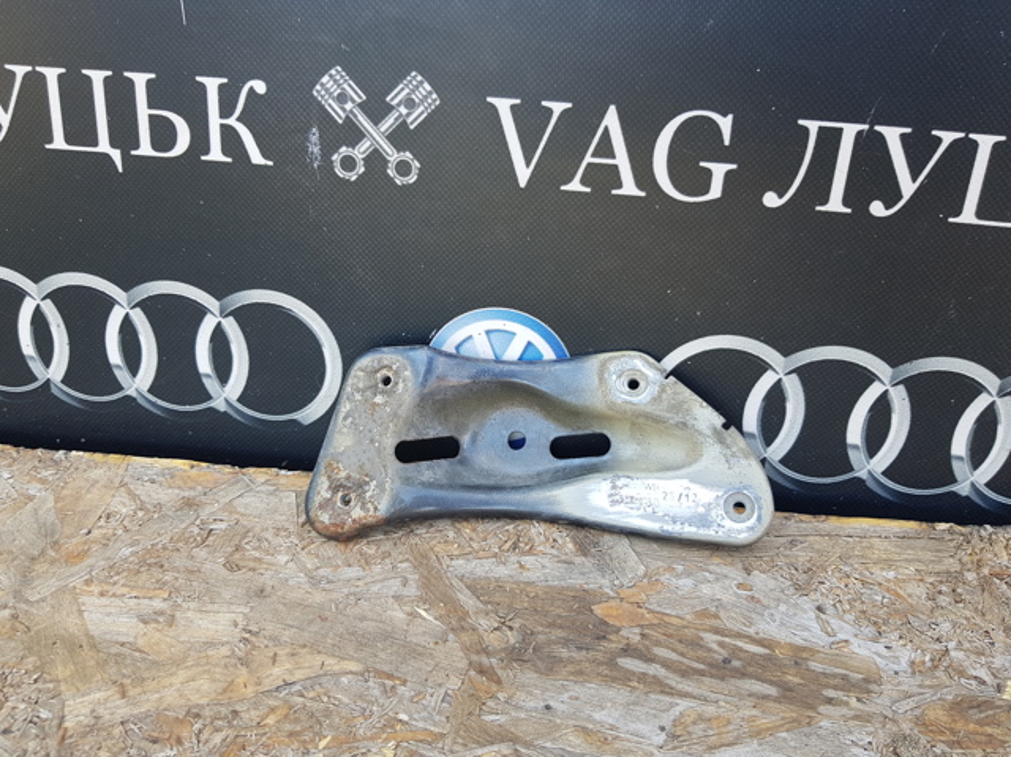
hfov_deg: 67.3
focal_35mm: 26
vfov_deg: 53.0
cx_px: 506
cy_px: 378
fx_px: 759
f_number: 1.7
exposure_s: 1/157
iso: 40
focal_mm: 4.2
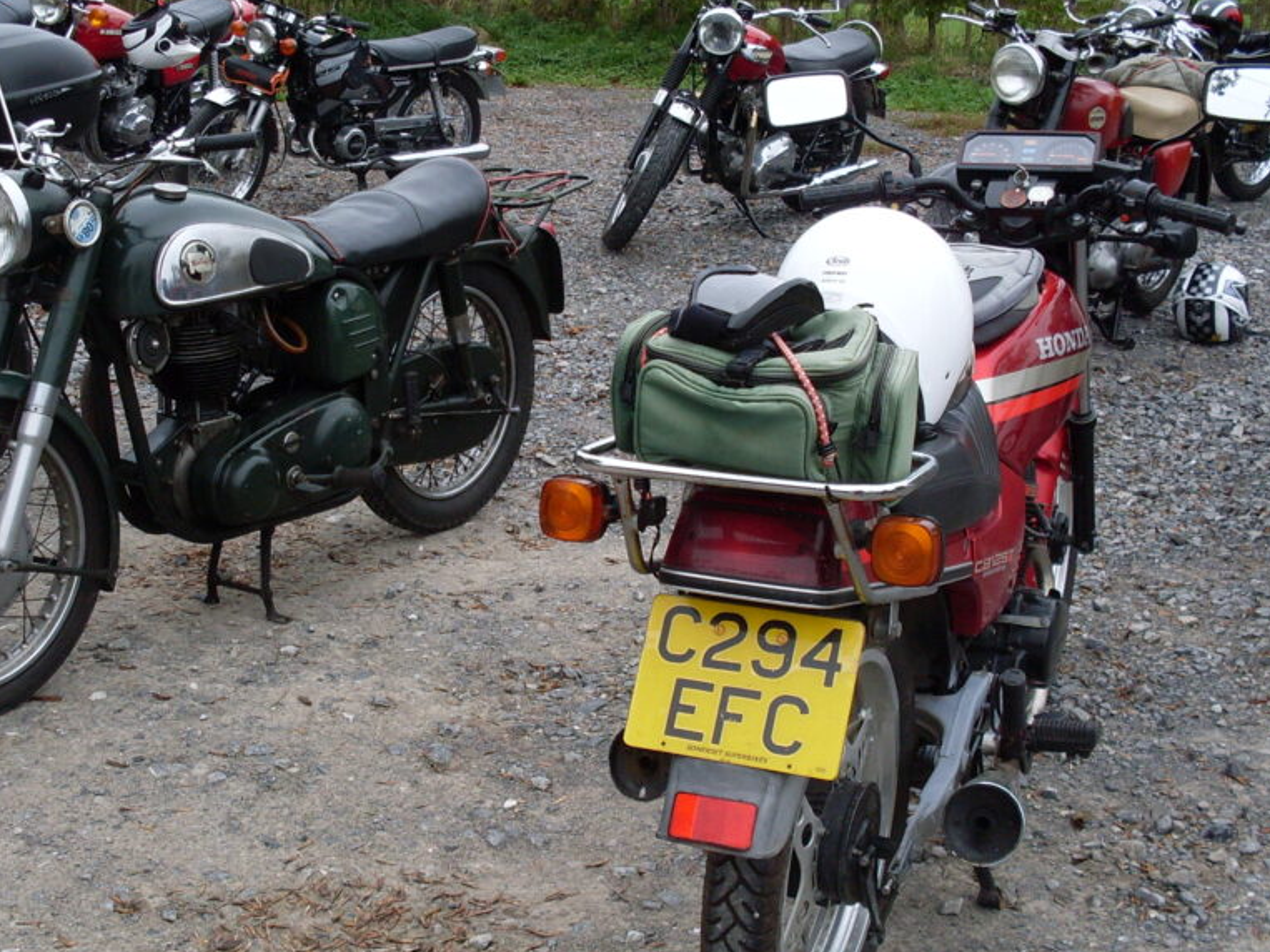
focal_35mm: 51
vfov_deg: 28.6
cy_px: 474
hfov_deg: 37.5
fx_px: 1871
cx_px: 573
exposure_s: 1/250
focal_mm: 6.3
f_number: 2.8
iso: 80
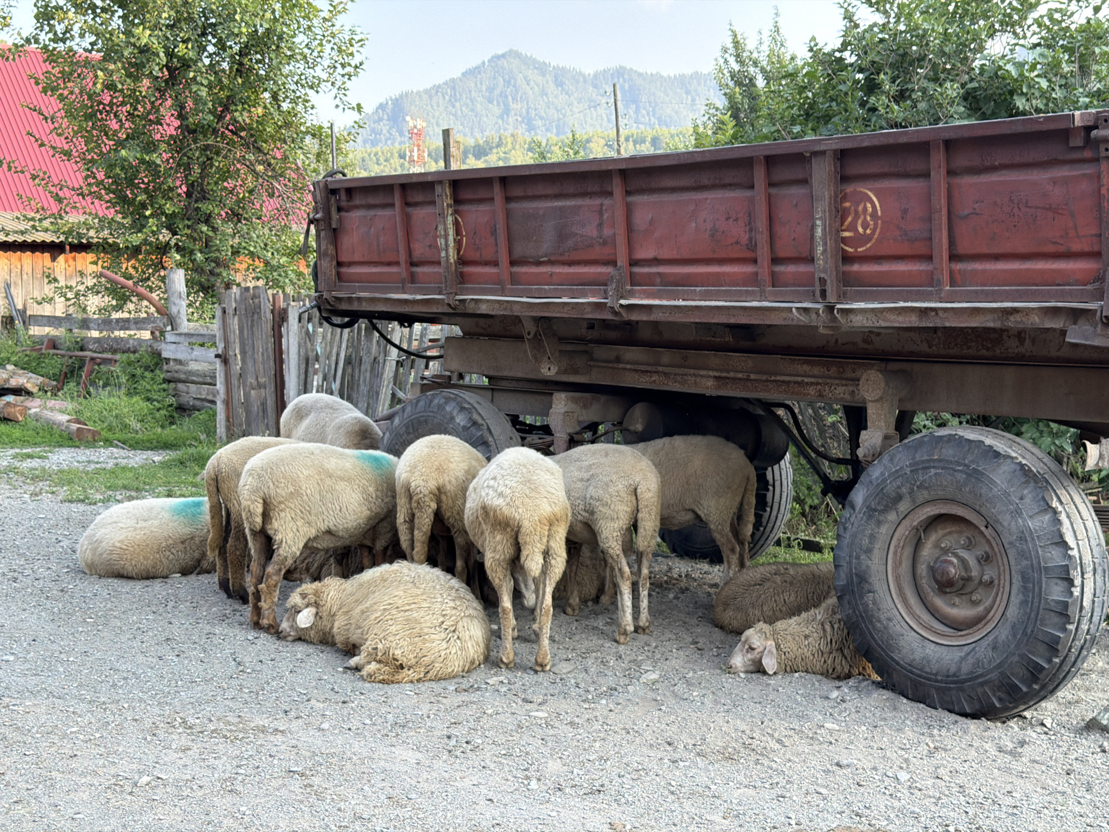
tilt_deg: -5.0
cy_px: 416
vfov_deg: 30.3
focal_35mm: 48
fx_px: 1538
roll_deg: -0.5
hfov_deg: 39.7
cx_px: 554
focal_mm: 6.76
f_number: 1.78
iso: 80
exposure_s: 1/484
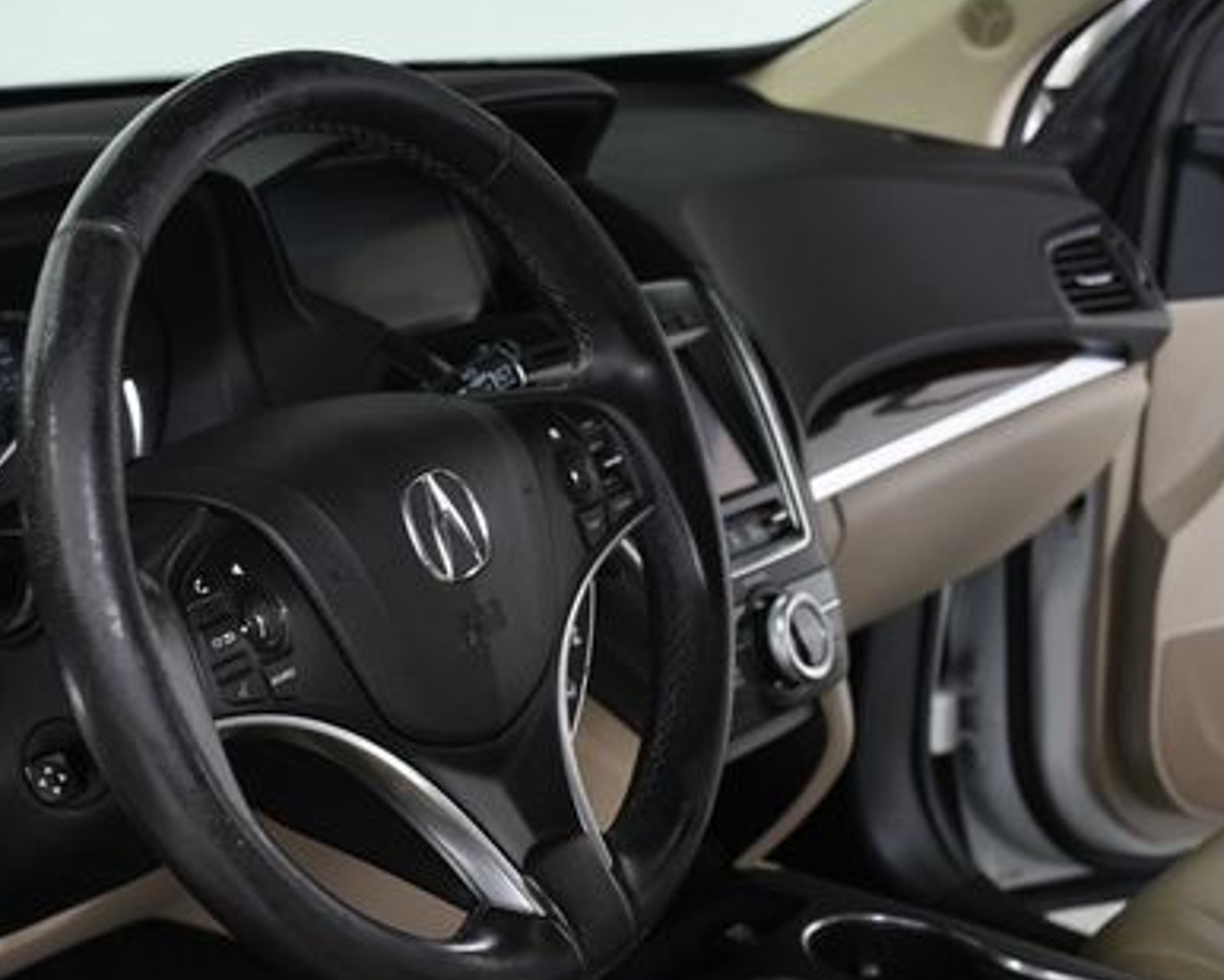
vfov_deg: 21.8
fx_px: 2536
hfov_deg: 26.7
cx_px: 263
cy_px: 606
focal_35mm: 70
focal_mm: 30
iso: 100
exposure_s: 1/160
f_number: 5
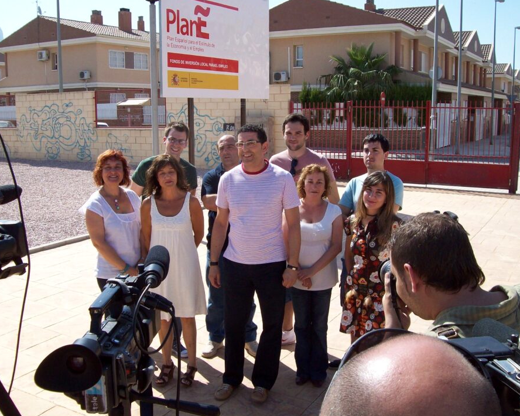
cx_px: 255
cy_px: 206
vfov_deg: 39.1
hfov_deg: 47.9
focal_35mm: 38
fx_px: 585
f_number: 4.8
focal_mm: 6
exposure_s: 1/420
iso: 80
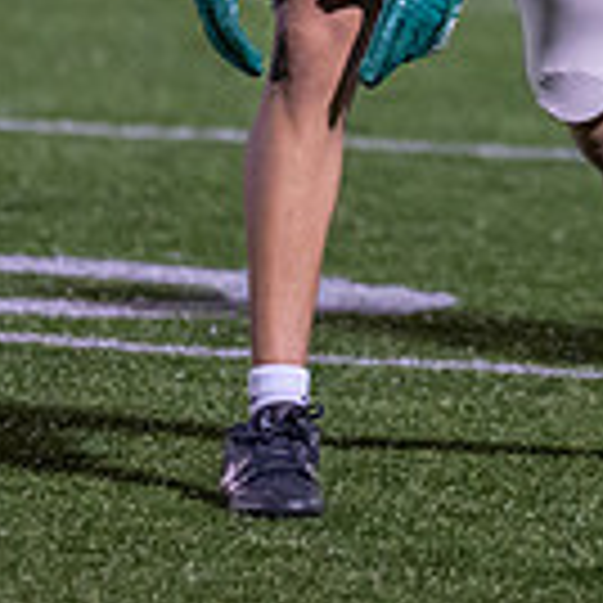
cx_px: 403
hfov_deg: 2.1
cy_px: -233
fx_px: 16732
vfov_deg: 2.1
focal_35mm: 849
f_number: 2.8
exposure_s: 1/1000
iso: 2500
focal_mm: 178
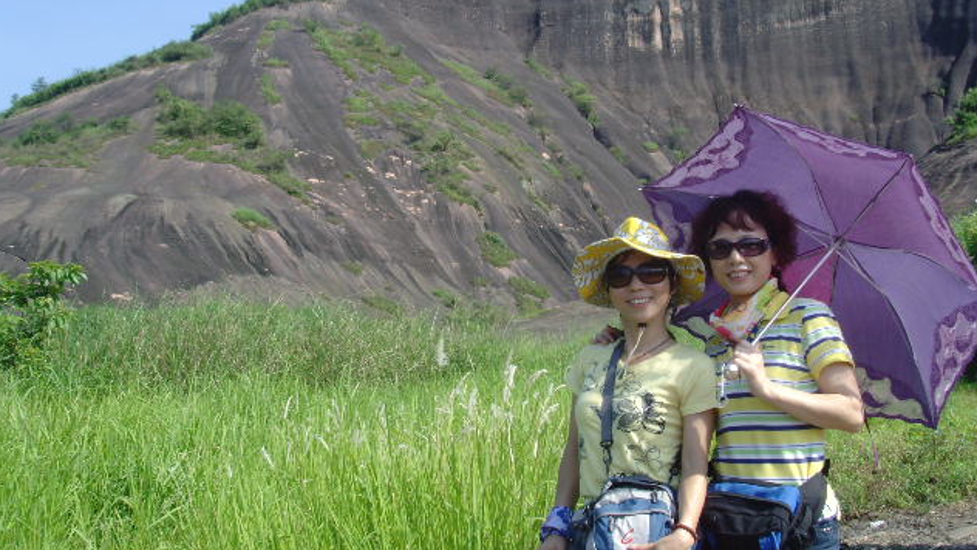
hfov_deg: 47.3
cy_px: 281
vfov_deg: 27.7
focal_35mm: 43
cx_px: 485
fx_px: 1114
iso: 80
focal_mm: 6.6
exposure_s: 1/180
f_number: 6.3
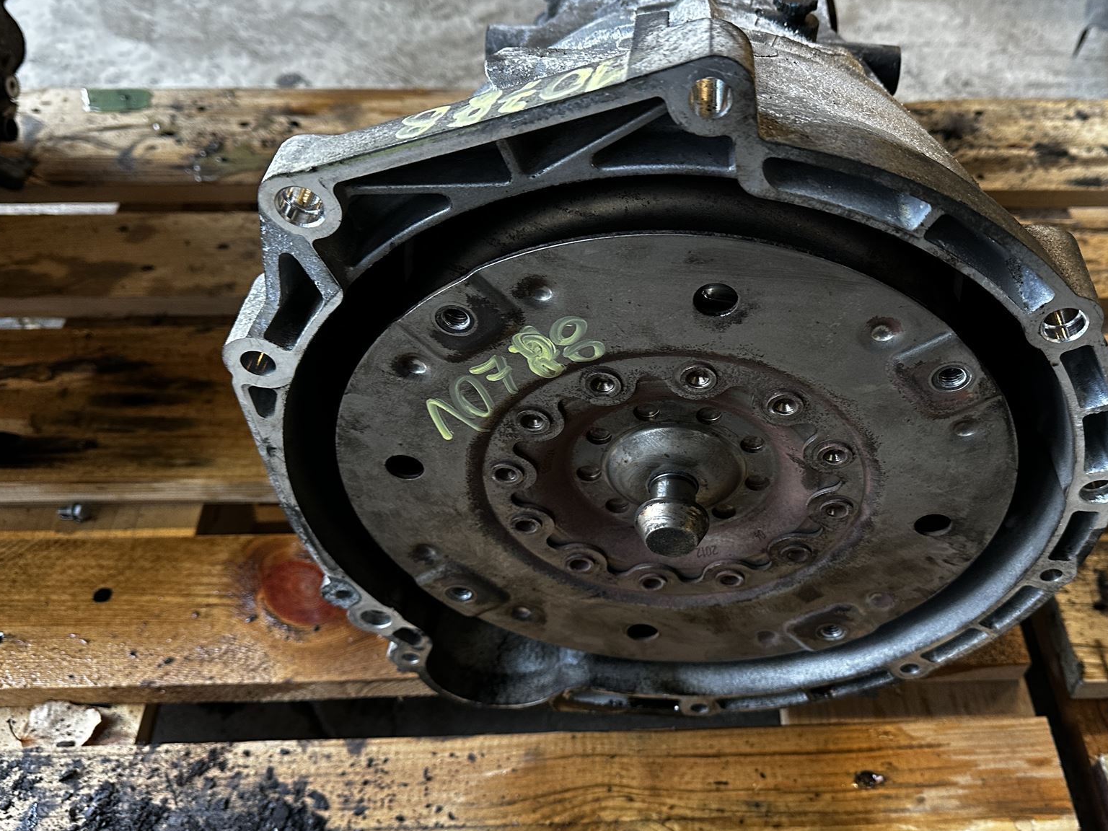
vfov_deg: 44.2
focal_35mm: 32
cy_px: 400
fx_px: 1024
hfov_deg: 56.5
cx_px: 651
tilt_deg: -48.5
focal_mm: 6.86
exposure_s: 1/50
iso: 320
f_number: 1.78
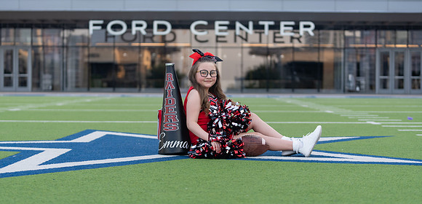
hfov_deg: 28.3
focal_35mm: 77
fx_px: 838
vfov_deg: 13.9
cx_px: 209
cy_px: 103
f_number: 2.8
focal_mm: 70
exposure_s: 1/400
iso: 250
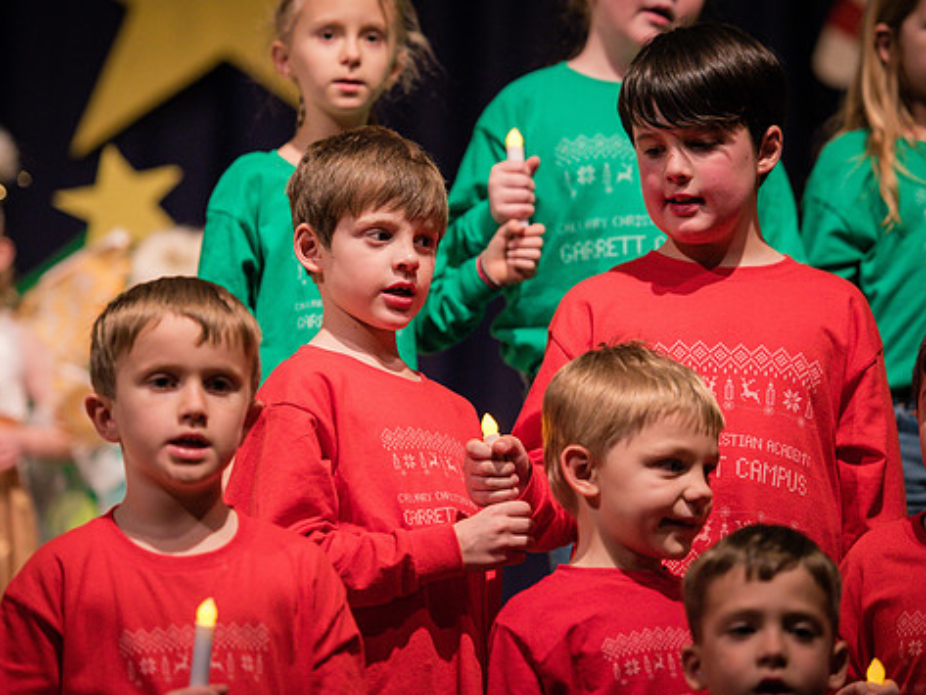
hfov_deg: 11.2
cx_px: 495
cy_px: 332
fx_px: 4736
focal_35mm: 177
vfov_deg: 8.4
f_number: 2.8
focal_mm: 150
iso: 1600
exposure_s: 1/125
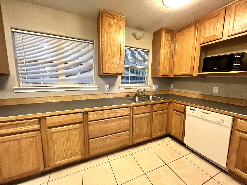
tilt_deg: -8.2
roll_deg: -1.2
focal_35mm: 13
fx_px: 93
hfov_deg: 106.2
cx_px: 124
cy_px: 92
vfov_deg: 89.9
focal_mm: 1.57
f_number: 1.8
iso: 500
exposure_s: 1/60
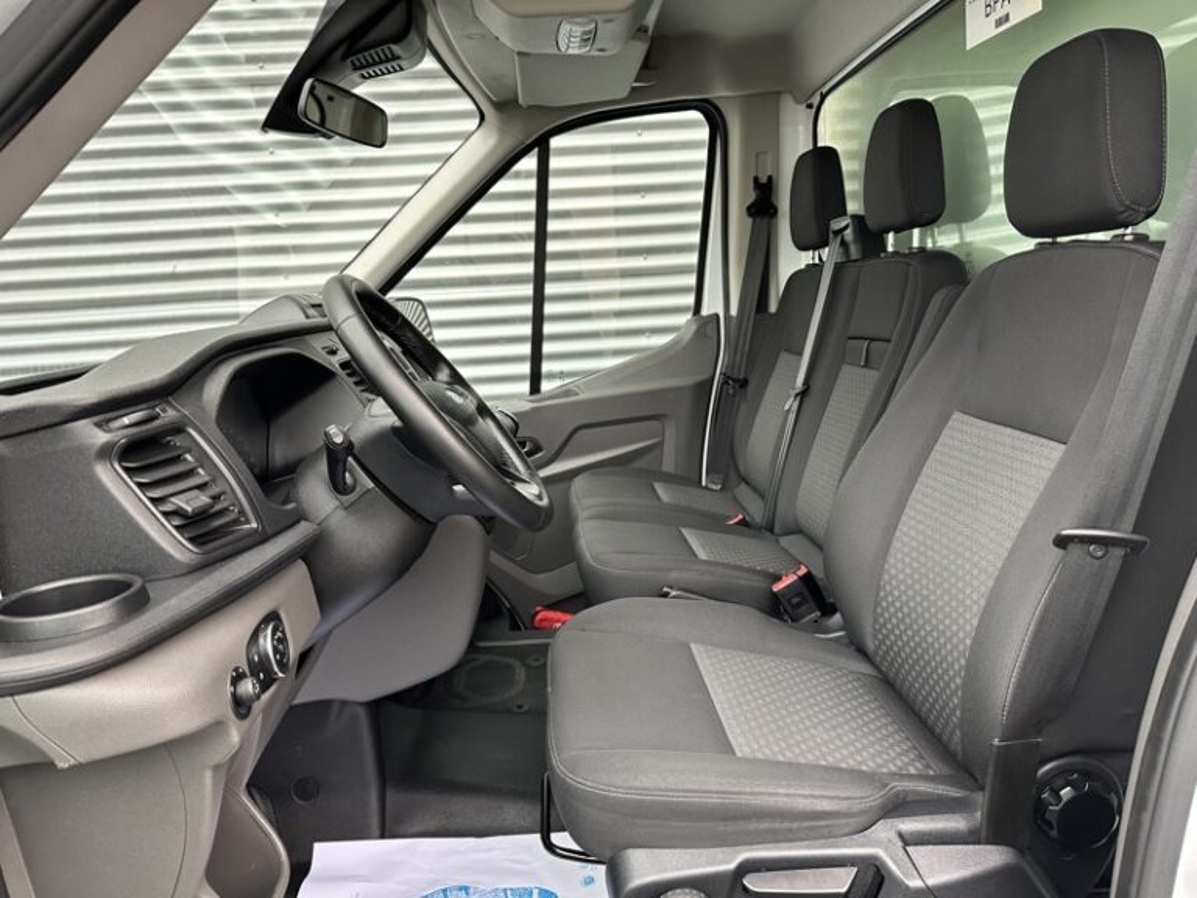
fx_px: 830
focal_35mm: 24
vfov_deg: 56.8
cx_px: 598
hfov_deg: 71.6
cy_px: 449
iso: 250
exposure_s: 1/121
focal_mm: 6.86
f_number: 1.78
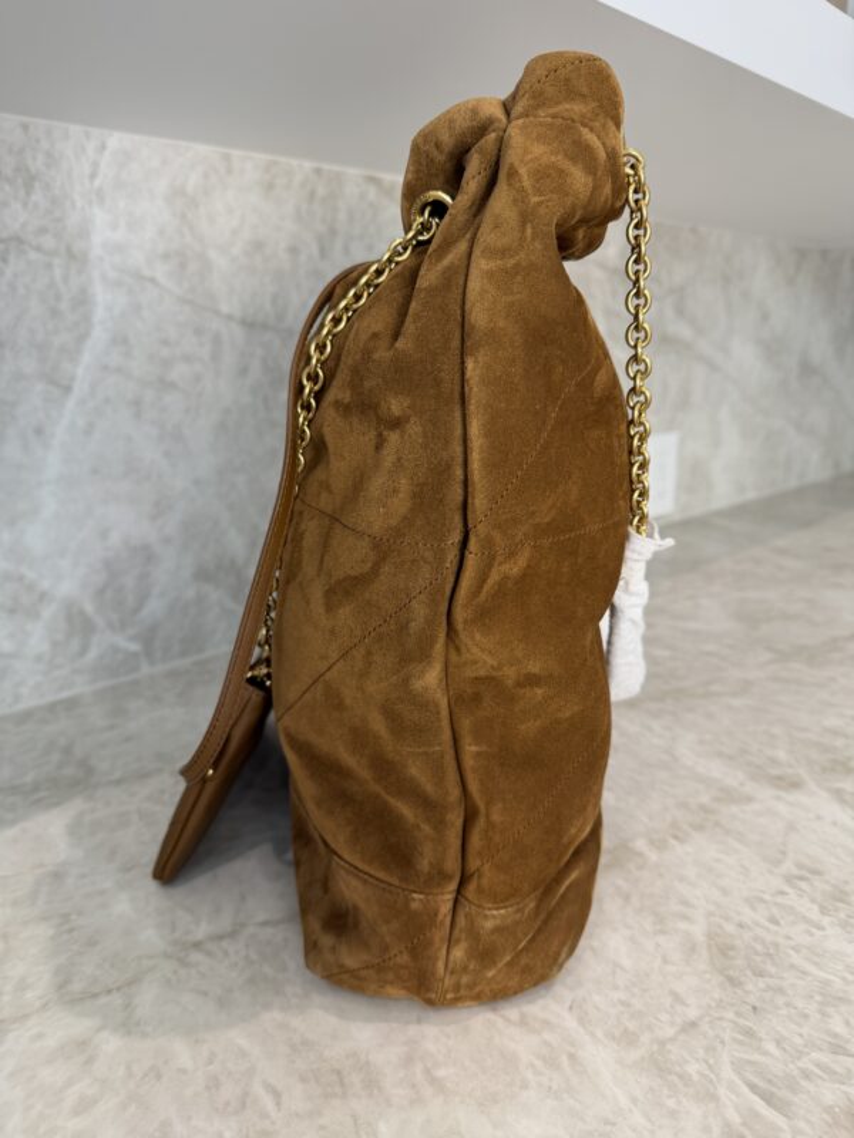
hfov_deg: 56.8
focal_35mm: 24
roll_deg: +1.6
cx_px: 427
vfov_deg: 71.6
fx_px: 789
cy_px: 569
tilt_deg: -15.2
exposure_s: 1/60
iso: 100
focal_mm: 6.76
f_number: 1.78
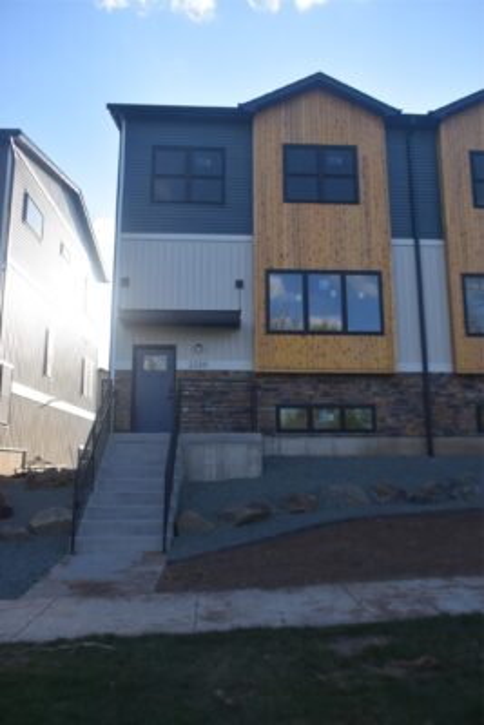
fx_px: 544
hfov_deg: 48.0
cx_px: 242
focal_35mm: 27
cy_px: 362
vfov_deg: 67.4
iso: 100
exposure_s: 1/200
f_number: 7.1
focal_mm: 18
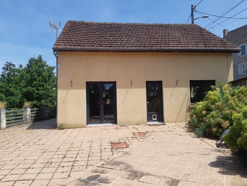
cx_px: 124
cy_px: 93
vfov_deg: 53.1
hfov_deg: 67.3
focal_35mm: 26
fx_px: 186
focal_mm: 3.93
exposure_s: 1/1972
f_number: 1.7
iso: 40
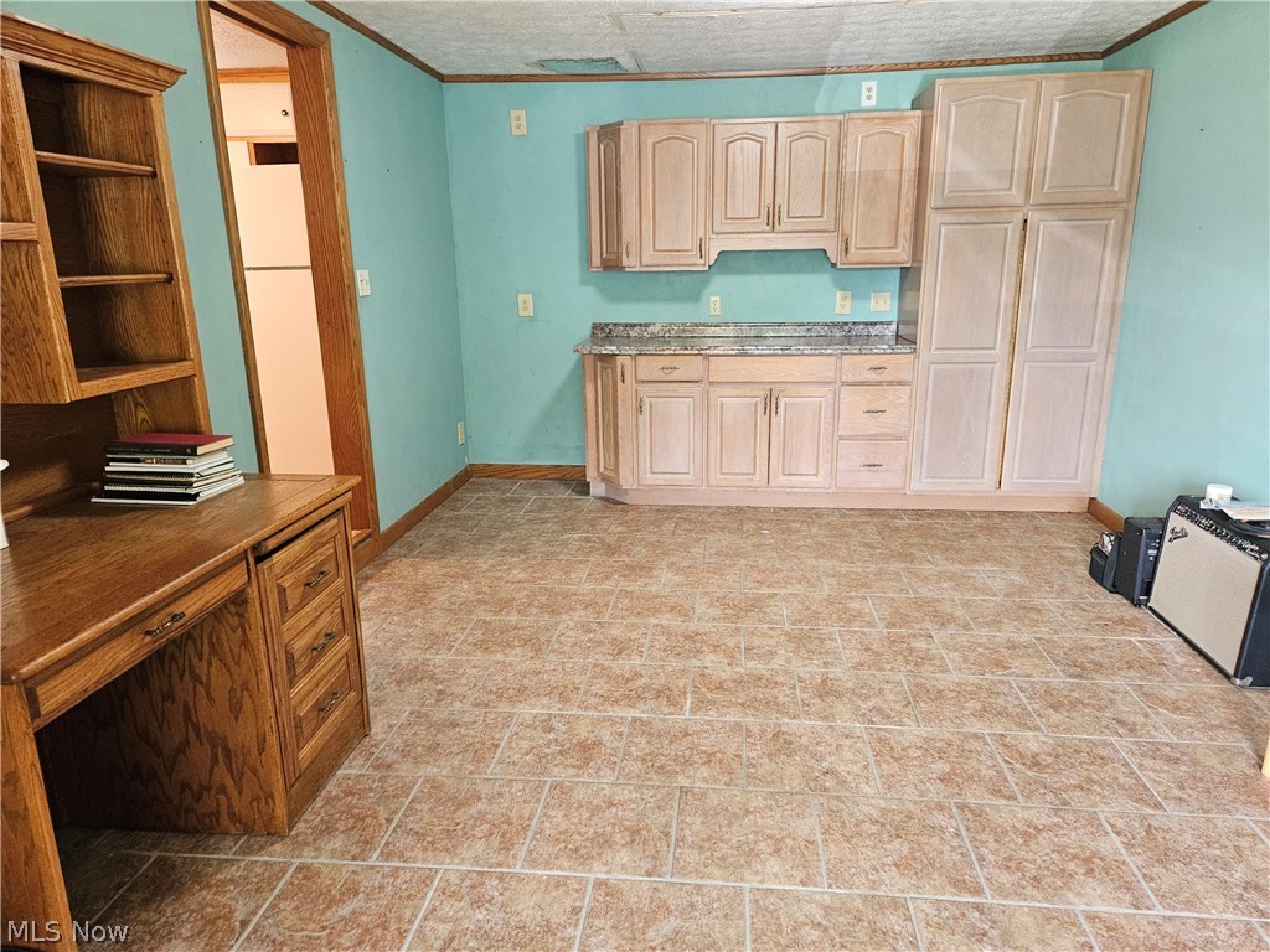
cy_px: 476
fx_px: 844
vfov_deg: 58.9
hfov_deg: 73.9
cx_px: 635
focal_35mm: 23
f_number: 1.8
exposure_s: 1/120
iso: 640
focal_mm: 5.4
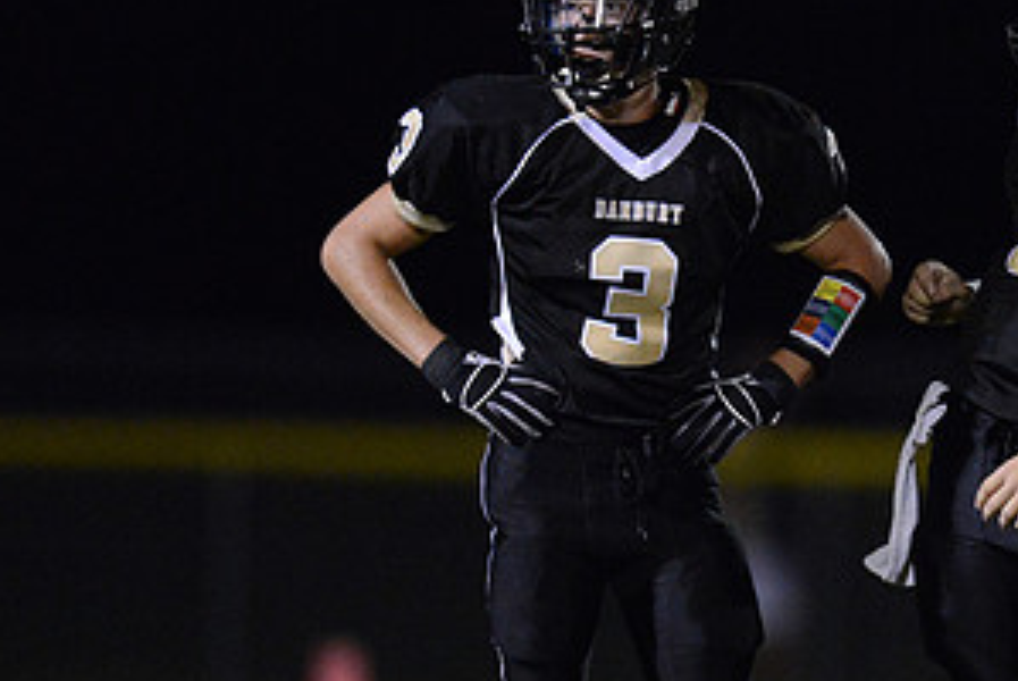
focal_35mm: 775
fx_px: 21936
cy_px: 478
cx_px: 872
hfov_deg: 2.7
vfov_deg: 1.8
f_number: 2.8
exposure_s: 1/640
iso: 12800
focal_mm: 400
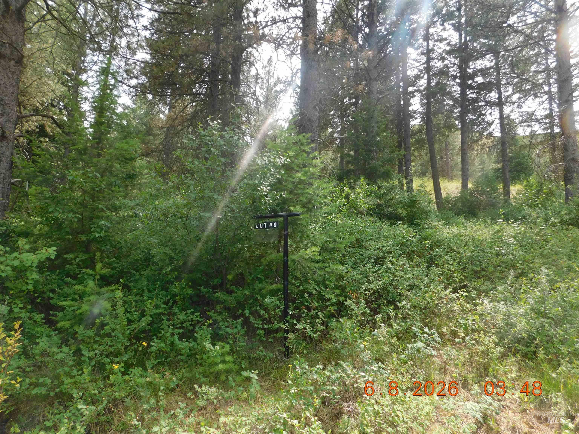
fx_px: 385
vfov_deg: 58.9
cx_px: 290
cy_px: 217
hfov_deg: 73.9
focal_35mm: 23
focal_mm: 4
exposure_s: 1/400
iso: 125
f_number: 3
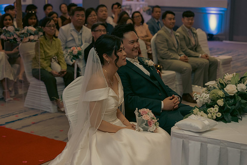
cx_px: 124
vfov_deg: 19.5
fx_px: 480
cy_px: 82
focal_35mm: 70
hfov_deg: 28.8
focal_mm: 70
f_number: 3.5
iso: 2500
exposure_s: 1/160
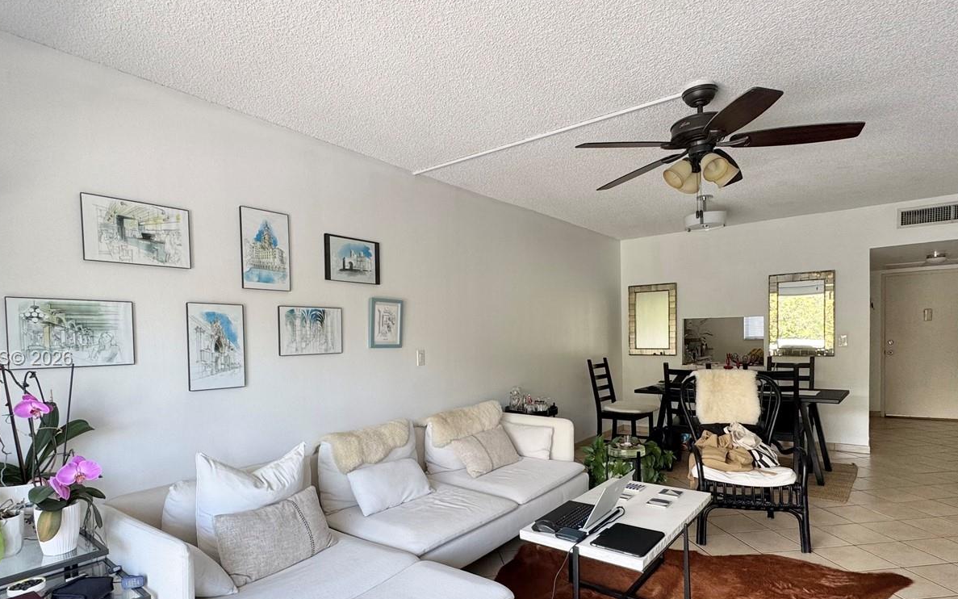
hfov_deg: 85.0
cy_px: 359
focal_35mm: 20
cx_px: 466
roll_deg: +1.7
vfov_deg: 59.2
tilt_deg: -1.9
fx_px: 522
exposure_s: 1/99
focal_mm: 2.22
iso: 80
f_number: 2.2
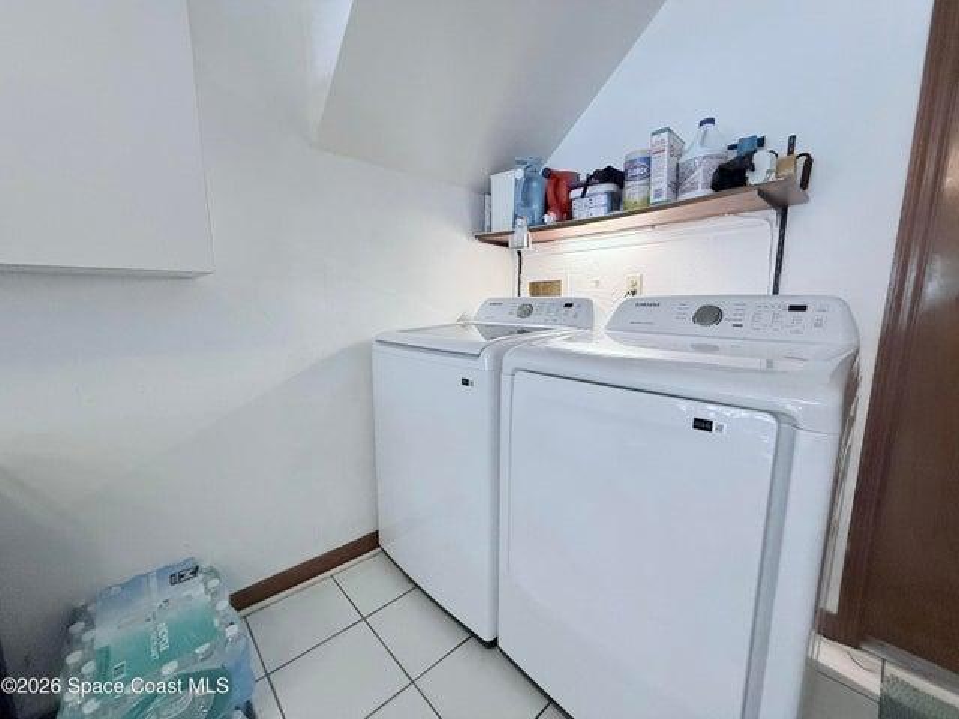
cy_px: 360
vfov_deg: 85.7
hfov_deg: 102.1
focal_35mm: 14
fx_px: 388
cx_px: 480
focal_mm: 2.22
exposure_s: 1/120
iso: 500
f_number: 2.2
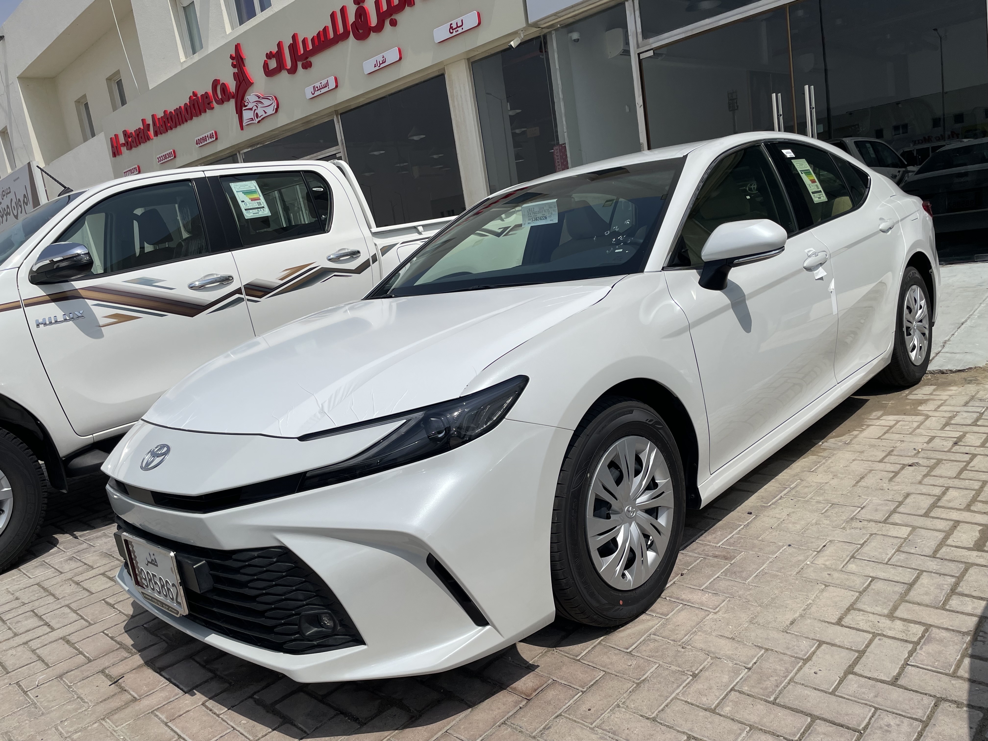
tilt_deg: -11.0
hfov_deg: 67.3
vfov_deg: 53.1
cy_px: 370
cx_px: 494
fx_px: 742
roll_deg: +9.4
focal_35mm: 26
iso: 32
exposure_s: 1/9804
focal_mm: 4.2
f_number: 1.6
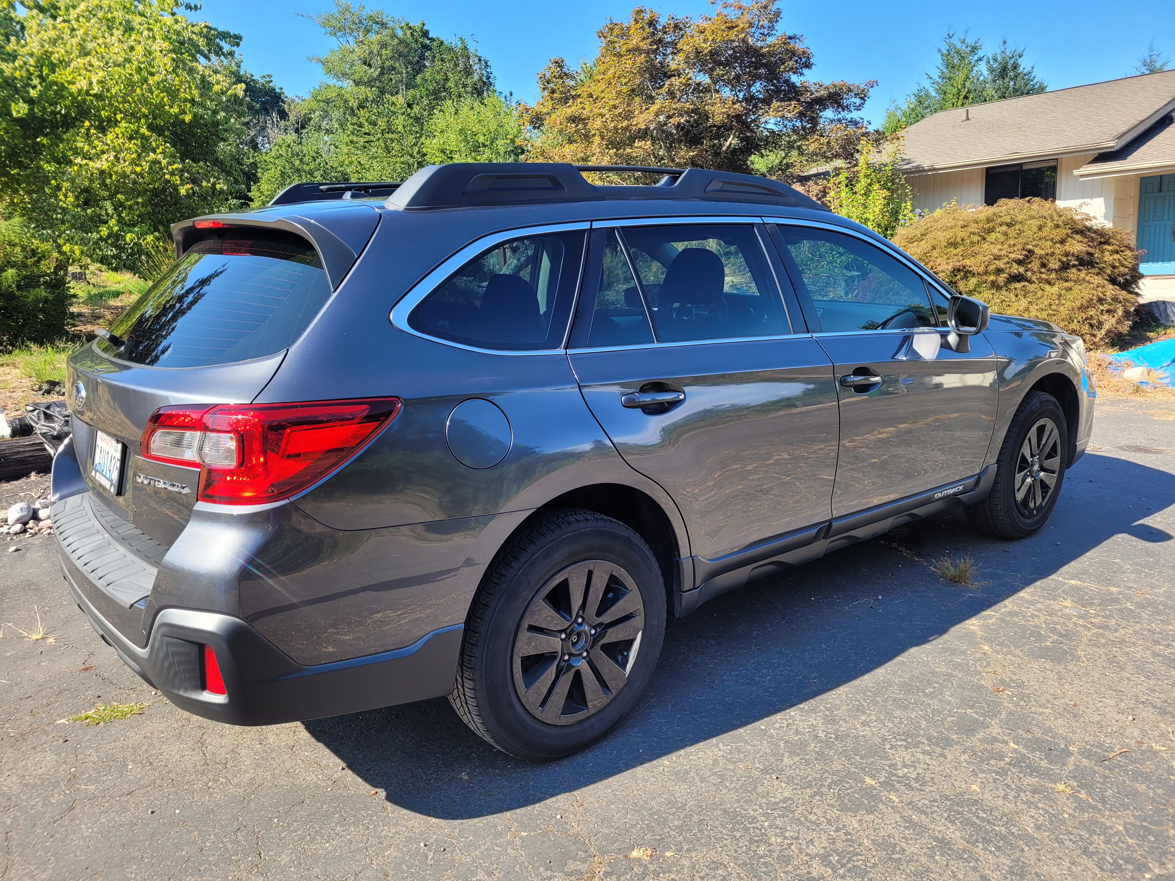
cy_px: 440
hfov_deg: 67.3
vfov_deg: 53.1
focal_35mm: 26
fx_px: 883
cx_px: 588
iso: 40
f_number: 1.8
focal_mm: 5.4
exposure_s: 1/696
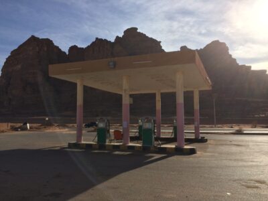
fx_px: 232
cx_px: 134
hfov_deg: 60.0
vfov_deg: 46.8
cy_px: 100
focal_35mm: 30
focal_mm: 4.12
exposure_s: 1/3731
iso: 32
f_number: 2.2
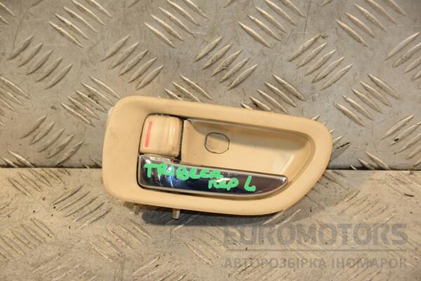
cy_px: 140
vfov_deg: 11.4
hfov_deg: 17.1
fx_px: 1403
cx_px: 210
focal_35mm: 120
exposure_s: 1/160
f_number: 5.3
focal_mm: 80
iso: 800
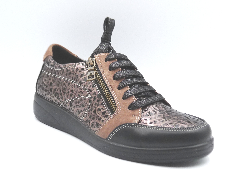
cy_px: 92
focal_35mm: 48
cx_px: 122
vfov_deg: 30.3
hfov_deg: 39.7
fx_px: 340
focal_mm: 4.8
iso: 100
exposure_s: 1/200
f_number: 4
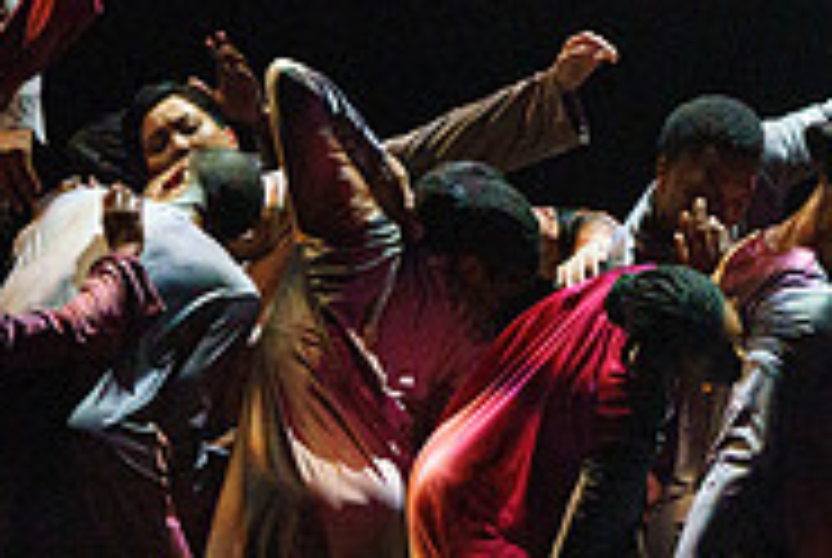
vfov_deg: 1.4
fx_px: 22314
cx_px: 504
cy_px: 32
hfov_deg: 2.1
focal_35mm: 964
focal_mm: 256
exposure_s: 1/250
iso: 6400
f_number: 5.6
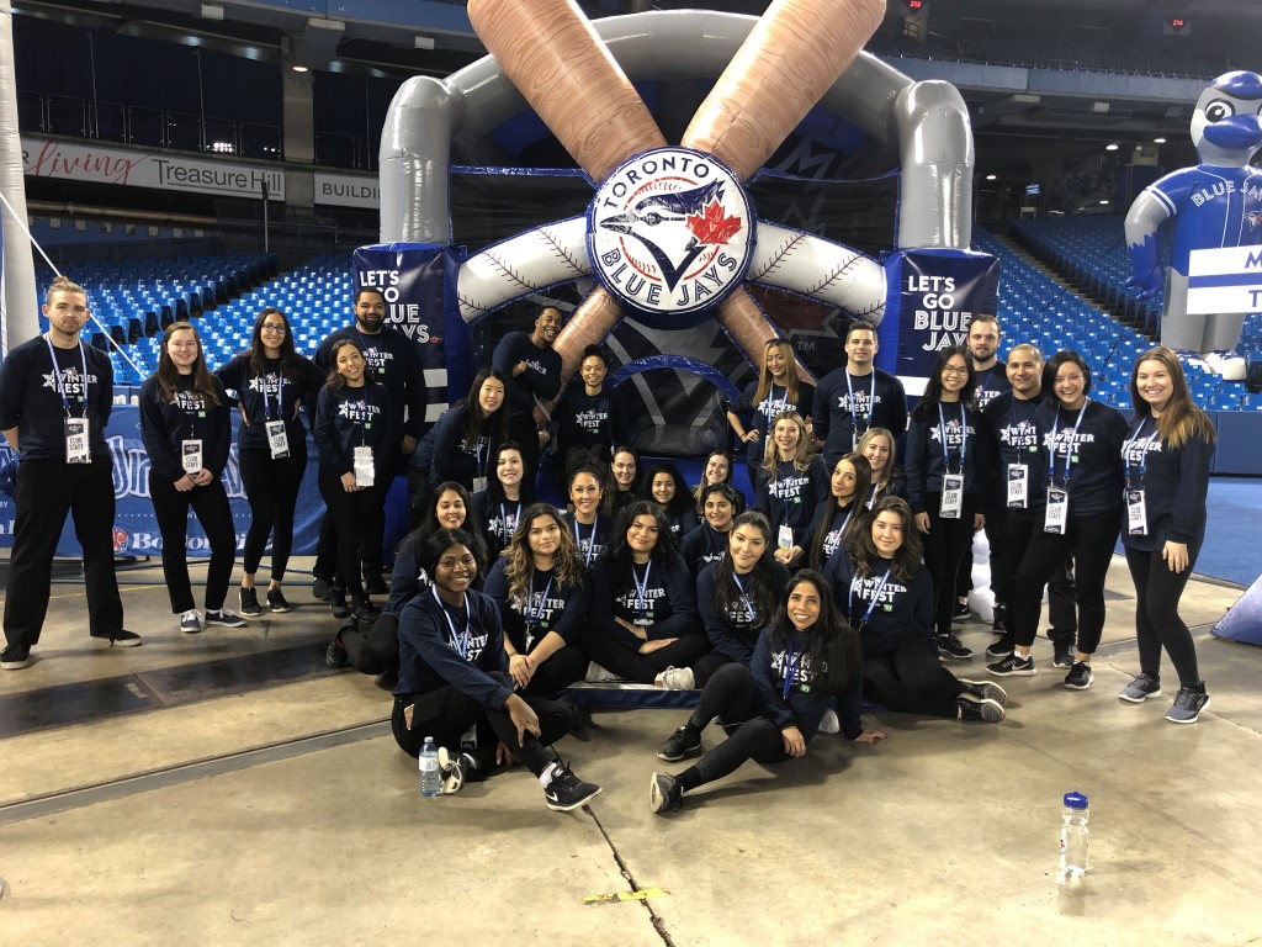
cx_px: 631
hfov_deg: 63.4
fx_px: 1021
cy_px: 474
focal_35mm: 28
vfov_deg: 49.7
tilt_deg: -6.5
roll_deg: -1.0
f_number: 1.8
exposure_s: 1/30
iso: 32
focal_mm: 3.99
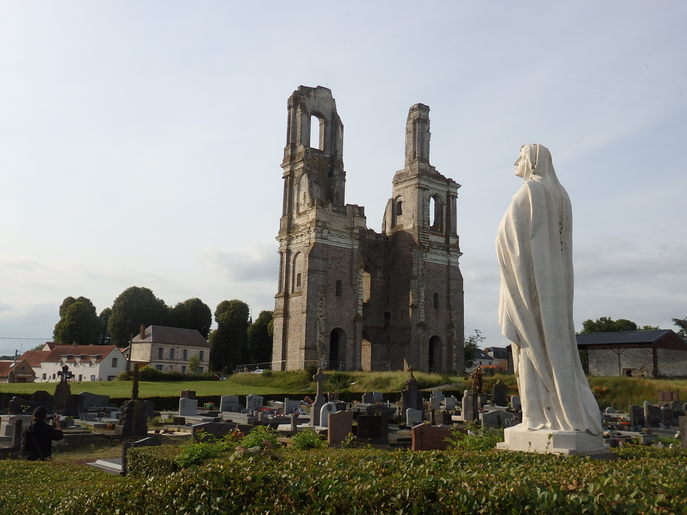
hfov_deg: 55.4
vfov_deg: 42.9
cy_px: 258
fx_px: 655
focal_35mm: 33
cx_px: 344
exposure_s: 1/1250
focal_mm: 6
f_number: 9.7
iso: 125
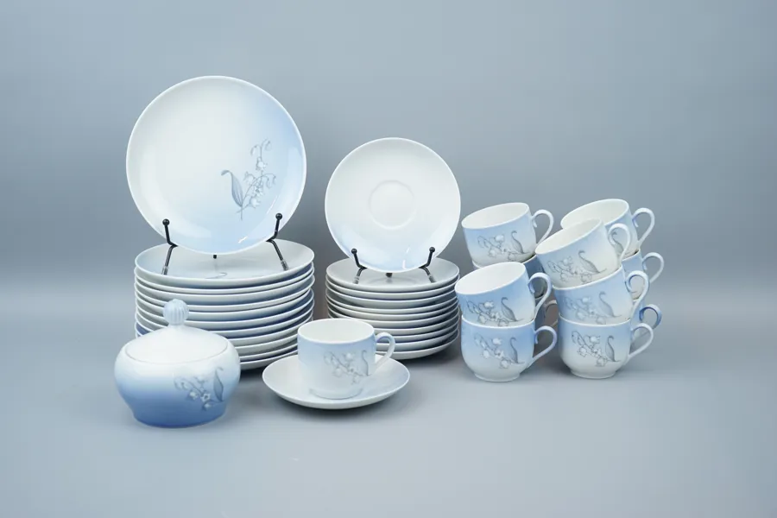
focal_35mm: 53
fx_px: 1144
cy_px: 259
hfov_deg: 37.5
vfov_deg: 25.5
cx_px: 388
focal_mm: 53
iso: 100
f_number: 5
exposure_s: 1/60
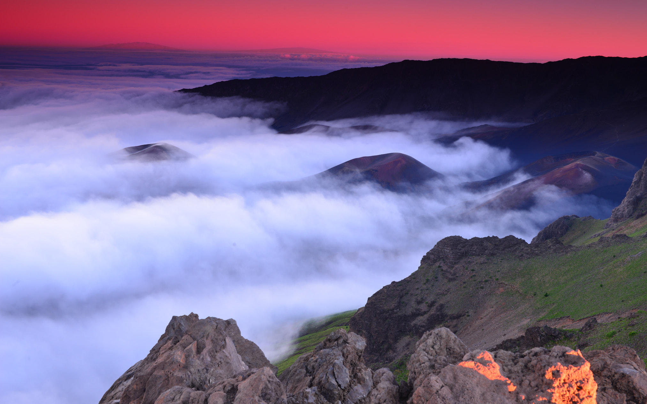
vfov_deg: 34.4
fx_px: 652
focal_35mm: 37
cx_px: 322
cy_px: 205
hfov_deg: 52.7
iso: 100
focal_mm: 36
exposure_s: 5
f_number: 14
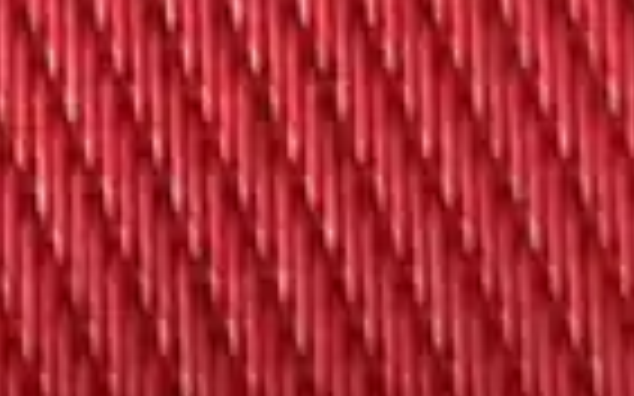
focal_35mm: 262
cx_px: -1268
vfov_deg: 4.7
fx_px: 4525
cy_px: 1386
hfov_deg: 7.1
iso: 50
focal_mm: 4.28
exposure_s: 1/15
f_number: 2.4
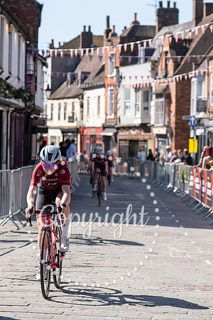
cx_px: 77
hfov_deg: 10.7
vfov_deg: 16.0
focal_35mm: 128
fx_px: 1140
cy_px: 163
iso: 100
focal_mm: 79
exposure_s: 1/1000
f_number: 3.5
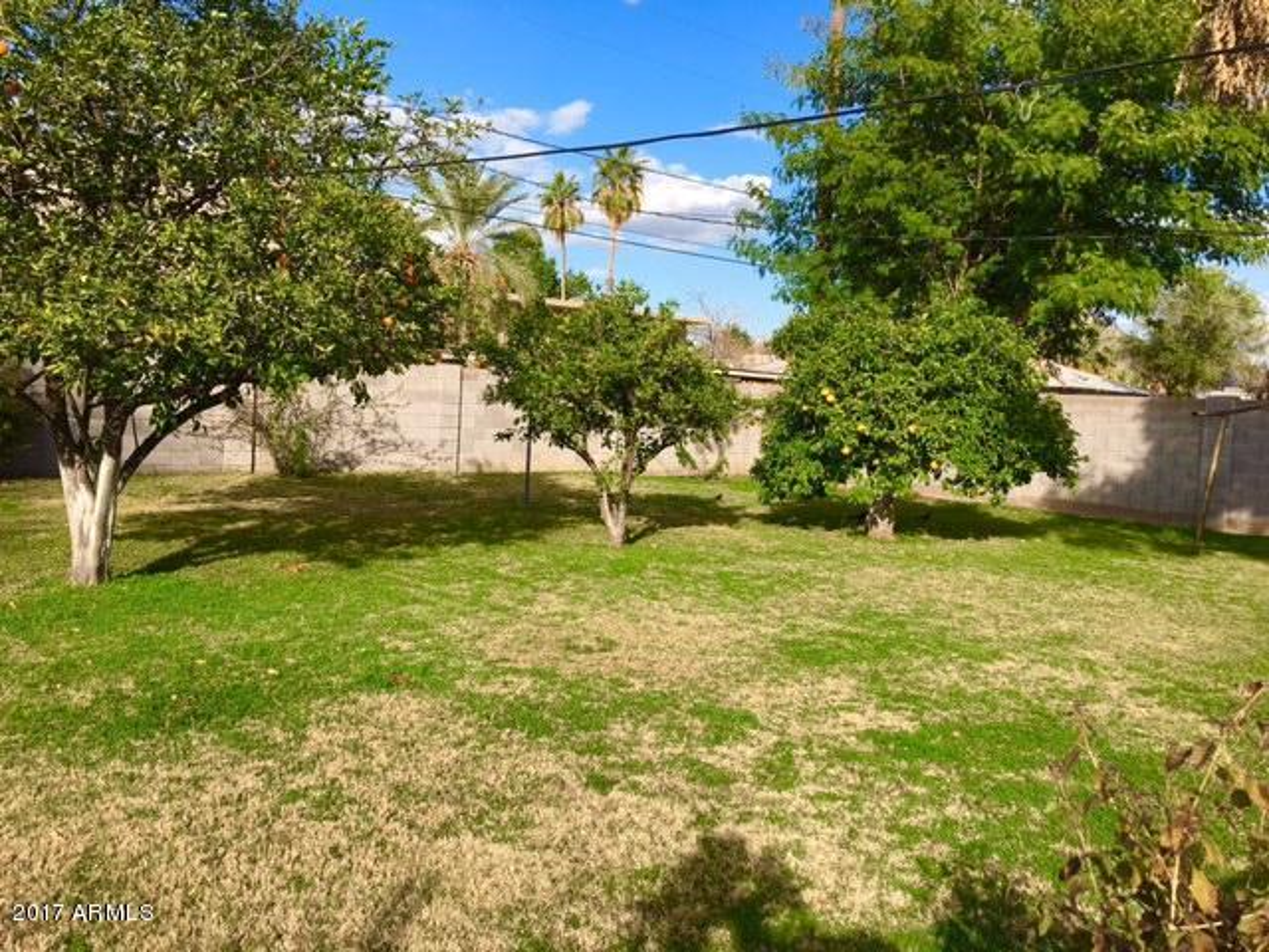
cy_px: 476
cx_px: 634
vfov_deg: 48.2
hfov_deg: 61.7
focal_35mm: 29
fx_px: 1063
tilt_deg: -3.5
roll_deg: -2.8
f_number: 2.2
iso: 25
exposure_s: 1/1221
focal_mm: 4.15
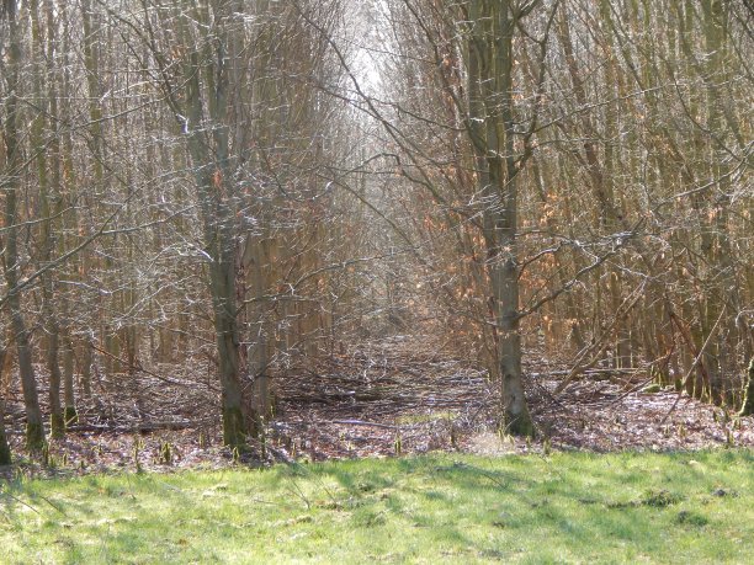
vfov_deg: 13.0
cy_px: 282
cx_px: 377
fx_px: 2483
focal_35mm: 114
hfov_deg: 17.3
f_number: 4.6
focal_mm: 20.5
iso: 125
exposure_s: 1/100
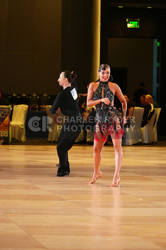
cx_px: 83
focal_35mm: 200
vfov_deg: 10.3
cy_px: 125
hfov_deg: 6.9
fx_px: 1382
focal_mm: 200
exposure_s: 1/400
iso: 3200
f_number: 4
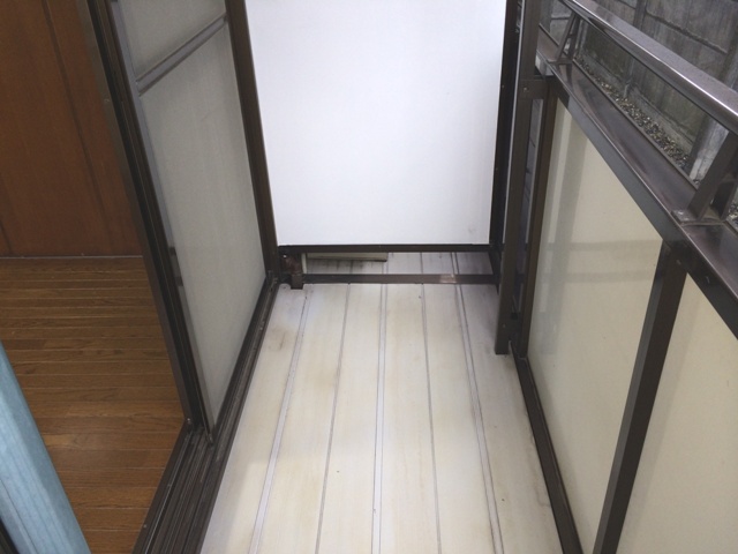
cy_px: 277
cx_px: 369
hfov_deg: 60.0
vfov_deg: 46.8
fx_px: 640
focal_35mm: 30
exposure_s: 1/33
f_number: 2.2
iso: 64
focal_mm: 4.12
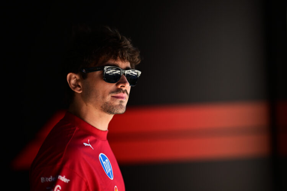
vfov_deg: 16.1
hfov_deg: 23.9
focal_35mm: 85
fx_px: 678
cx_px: 144
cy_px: 96
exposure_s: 1/4000
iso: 640
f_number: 1.2
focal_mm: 85
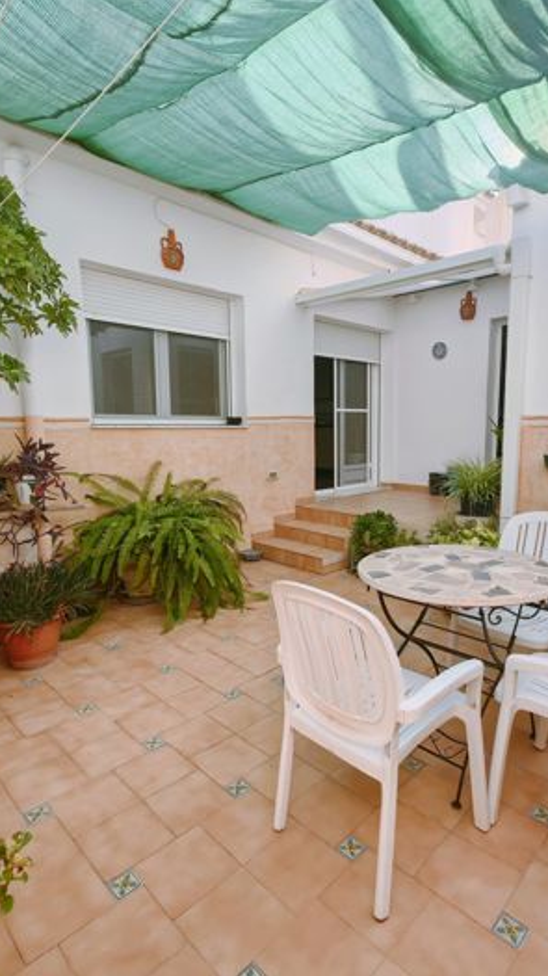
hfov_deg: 58.1
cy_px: 487
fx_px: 491
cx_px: 311
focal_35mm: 19
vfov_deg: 89.6
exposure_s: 1/1282
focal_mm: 1.76
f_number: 2.2
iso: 50
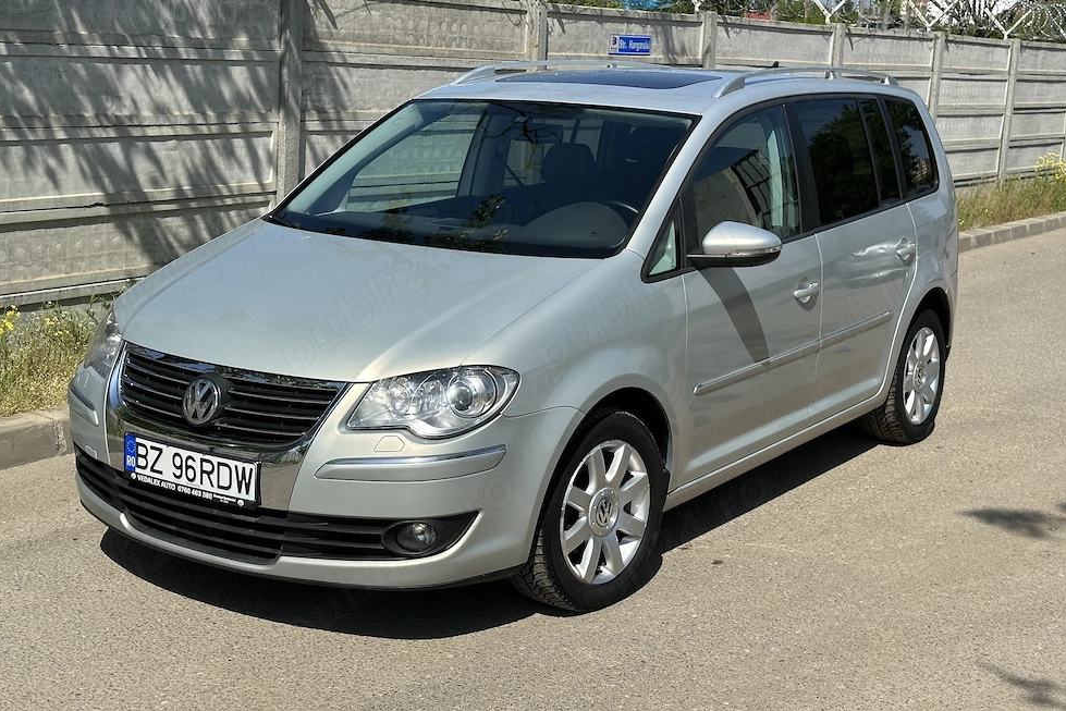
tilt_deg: -9.3
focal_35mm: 51
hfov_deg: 38.9
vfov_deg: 26.5
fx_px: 1510
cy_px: 304
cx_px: 524
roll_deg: -3.8
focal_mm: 6.86
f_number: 1.78
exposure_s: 1/4785
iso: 64
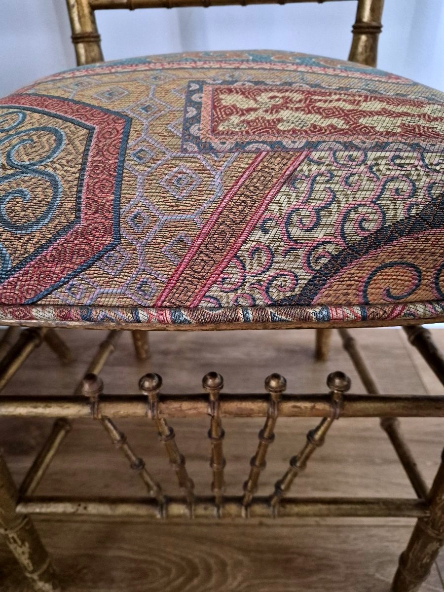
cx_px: 222
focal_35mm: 23
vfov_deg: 73.9
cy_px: 296
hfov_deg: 58.9
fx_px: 393
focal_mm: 5.4
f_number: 1.8
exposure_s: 1/100
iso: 2000
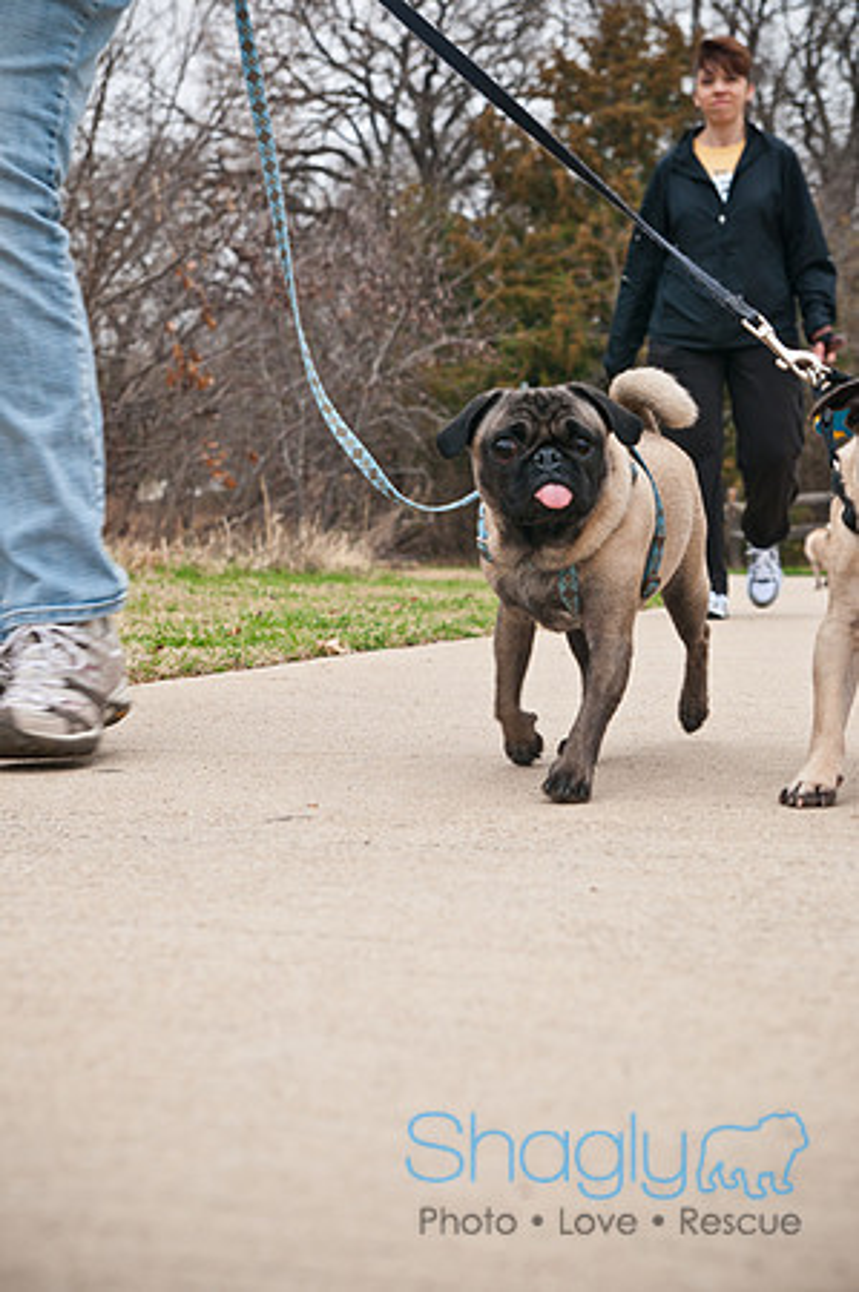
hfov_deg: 20.1
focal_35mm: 68
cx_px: 430
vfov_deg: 29.9
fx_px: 2421
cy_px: 646
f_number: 5
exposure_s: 1/250
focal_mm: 45
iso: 200
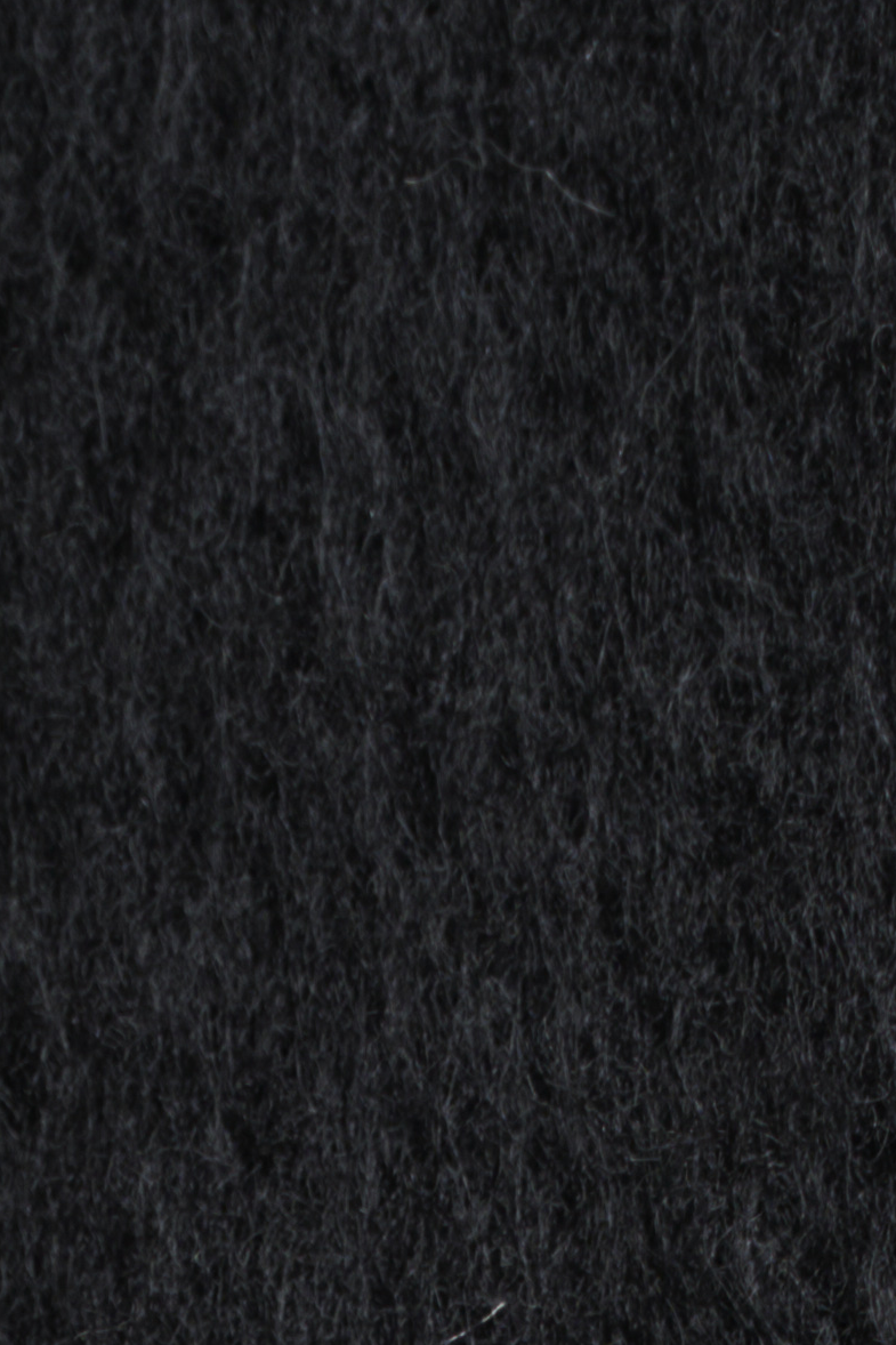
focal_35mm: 1027
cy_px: 2765
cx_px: 344
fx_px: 38350
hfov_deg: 1.3
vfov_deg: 2.0
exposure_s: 1/160
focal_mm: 200
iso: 125
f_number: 8
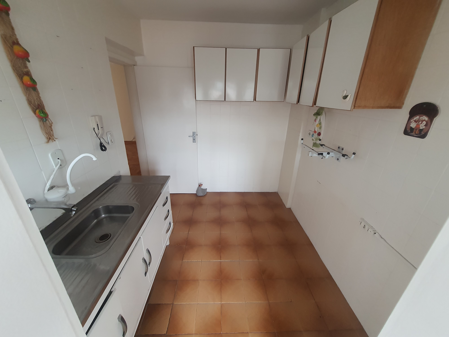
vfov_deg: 89.9
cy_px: 168
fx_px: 169
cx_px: 224
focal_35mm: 13
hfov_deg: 106.2
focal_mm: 1.74
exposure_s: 1/60
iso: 320
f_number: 2.2
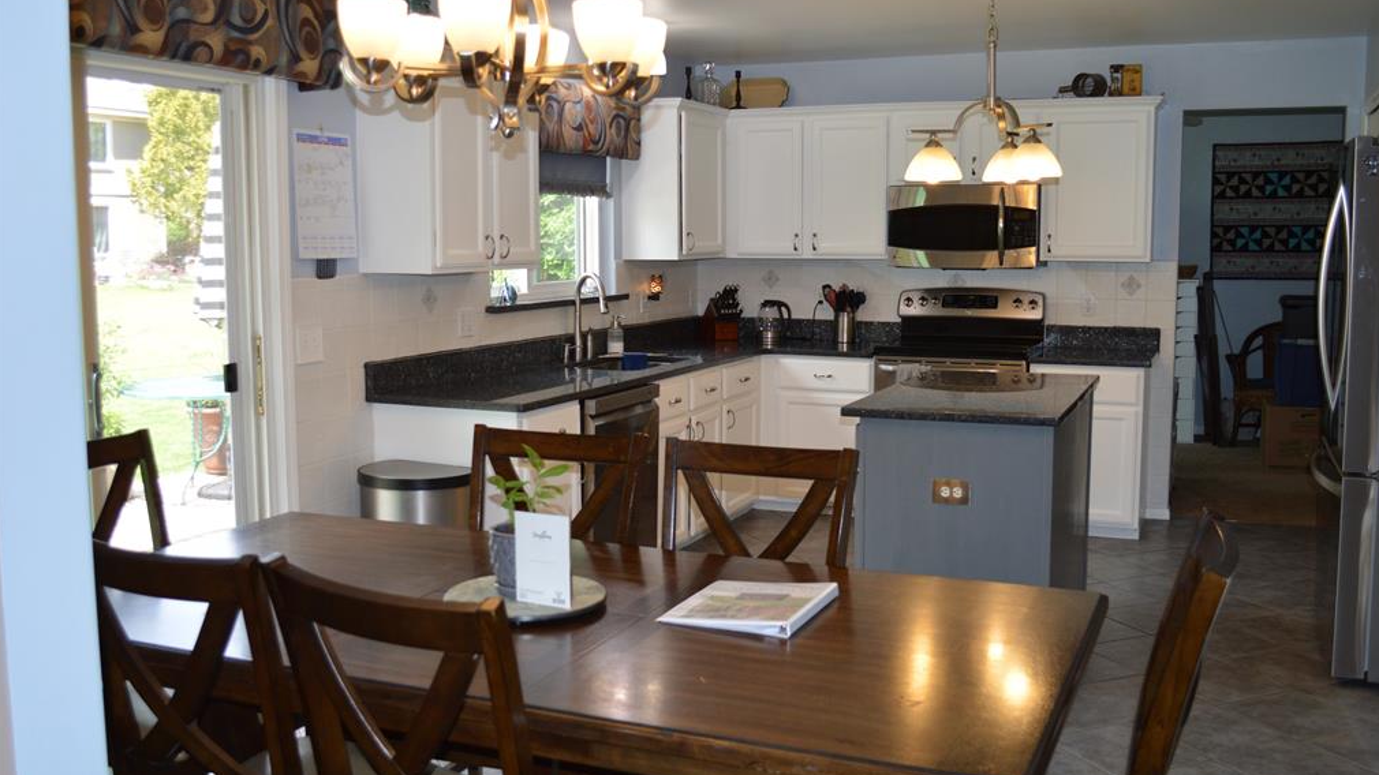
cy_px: 383
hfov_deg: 56.6
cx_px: 694
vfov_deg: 33.7
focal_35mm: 35
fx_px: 1280
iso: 400
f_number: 4
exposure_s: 1/100
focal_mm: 22
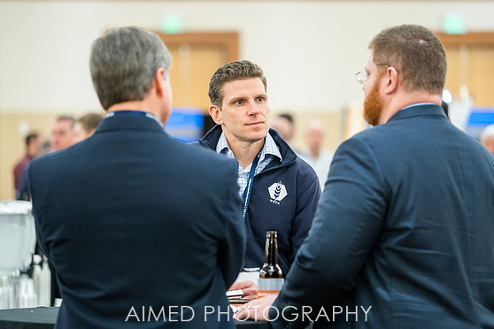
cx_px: 250
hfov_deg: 14.3
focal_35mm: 144
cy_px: 160
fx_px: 1976
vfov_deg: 9.5
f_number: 2.8
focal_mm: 134
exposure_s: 1/160
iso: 3200
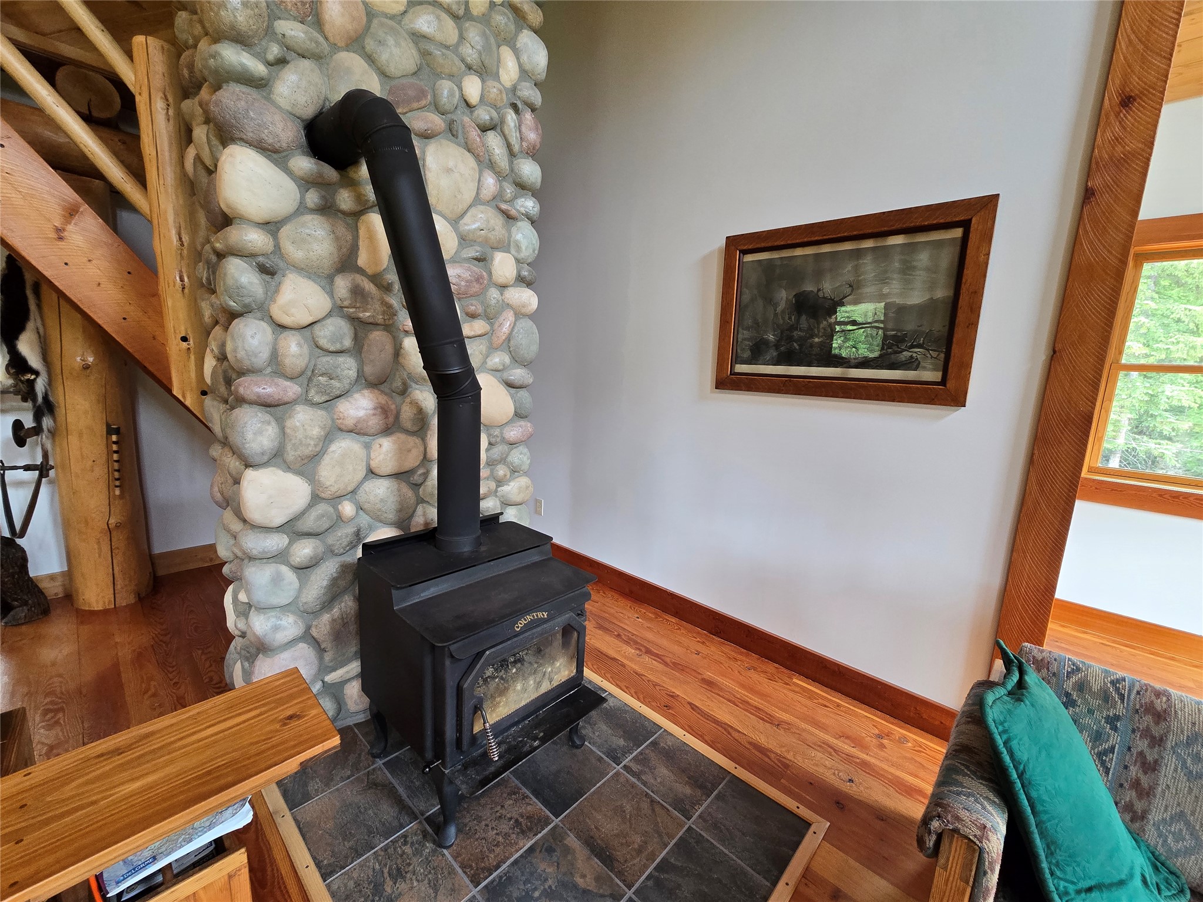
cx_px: 602
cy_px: 451
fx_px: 452
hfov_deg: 106.2
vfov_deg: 89.9
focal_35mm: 13
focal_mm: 2.2
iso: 250
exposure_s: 1/60
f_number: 2.2
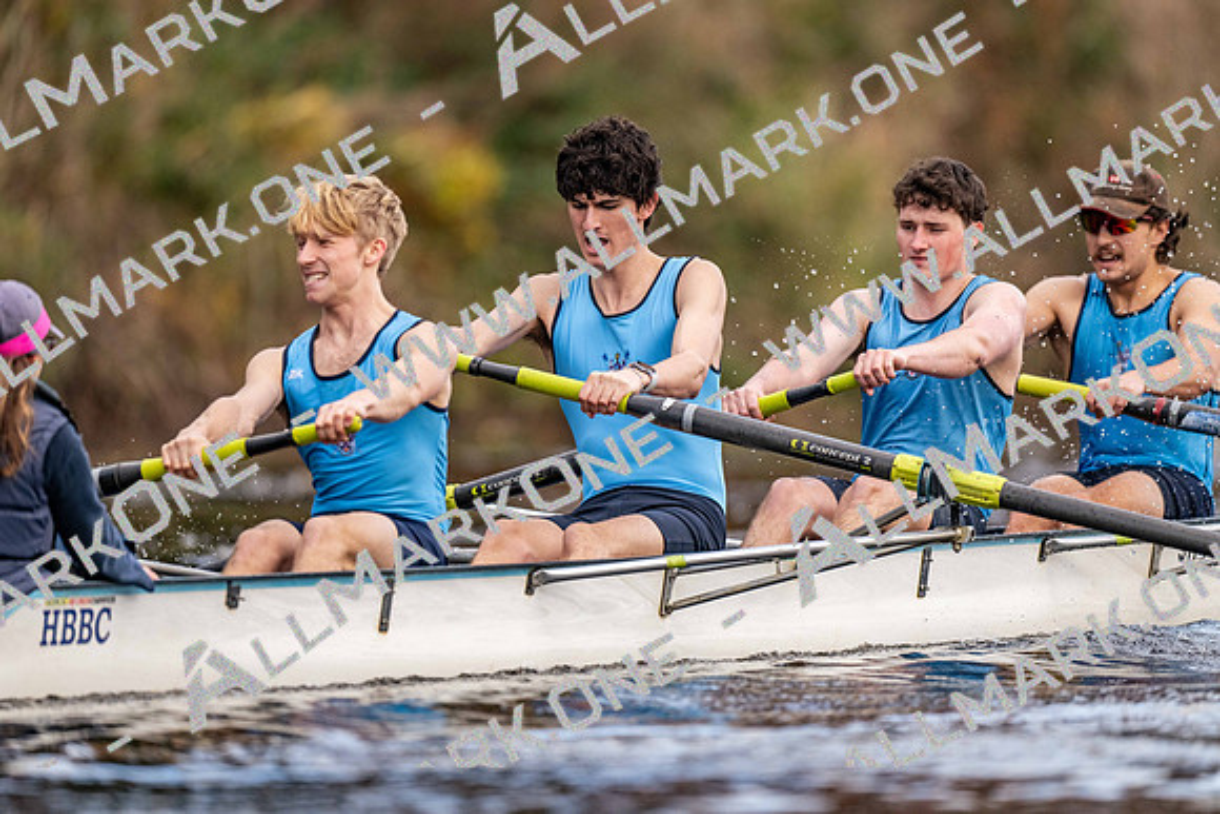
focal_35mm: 600
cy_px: 407
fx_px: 20337
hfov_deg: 3.4
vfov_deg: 2.3
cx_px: 610
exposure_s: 1/2500
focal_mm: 600
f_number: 4
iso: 1600
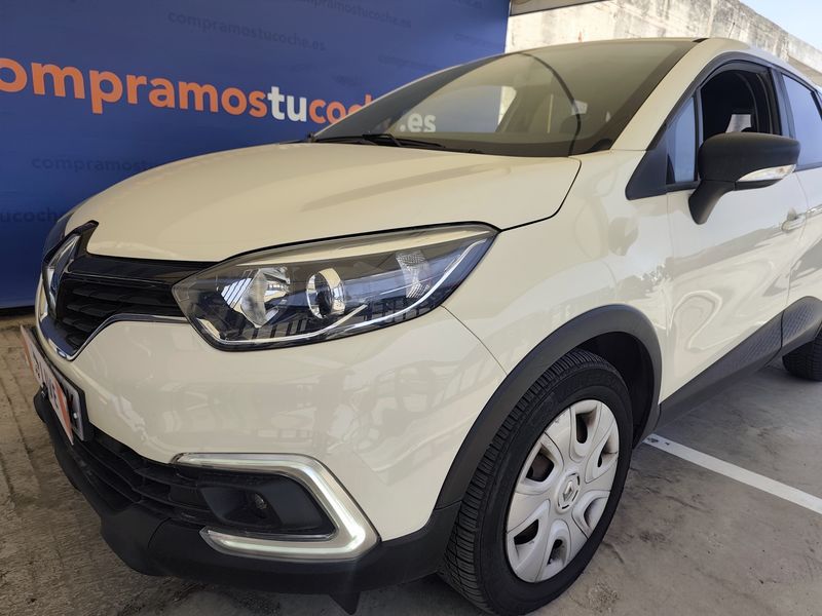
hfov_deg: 73.9
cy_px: 308
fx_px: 546
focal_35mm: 23
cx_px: 411
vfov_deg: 58.9
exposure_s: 1/405
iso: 50
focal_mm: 6.19
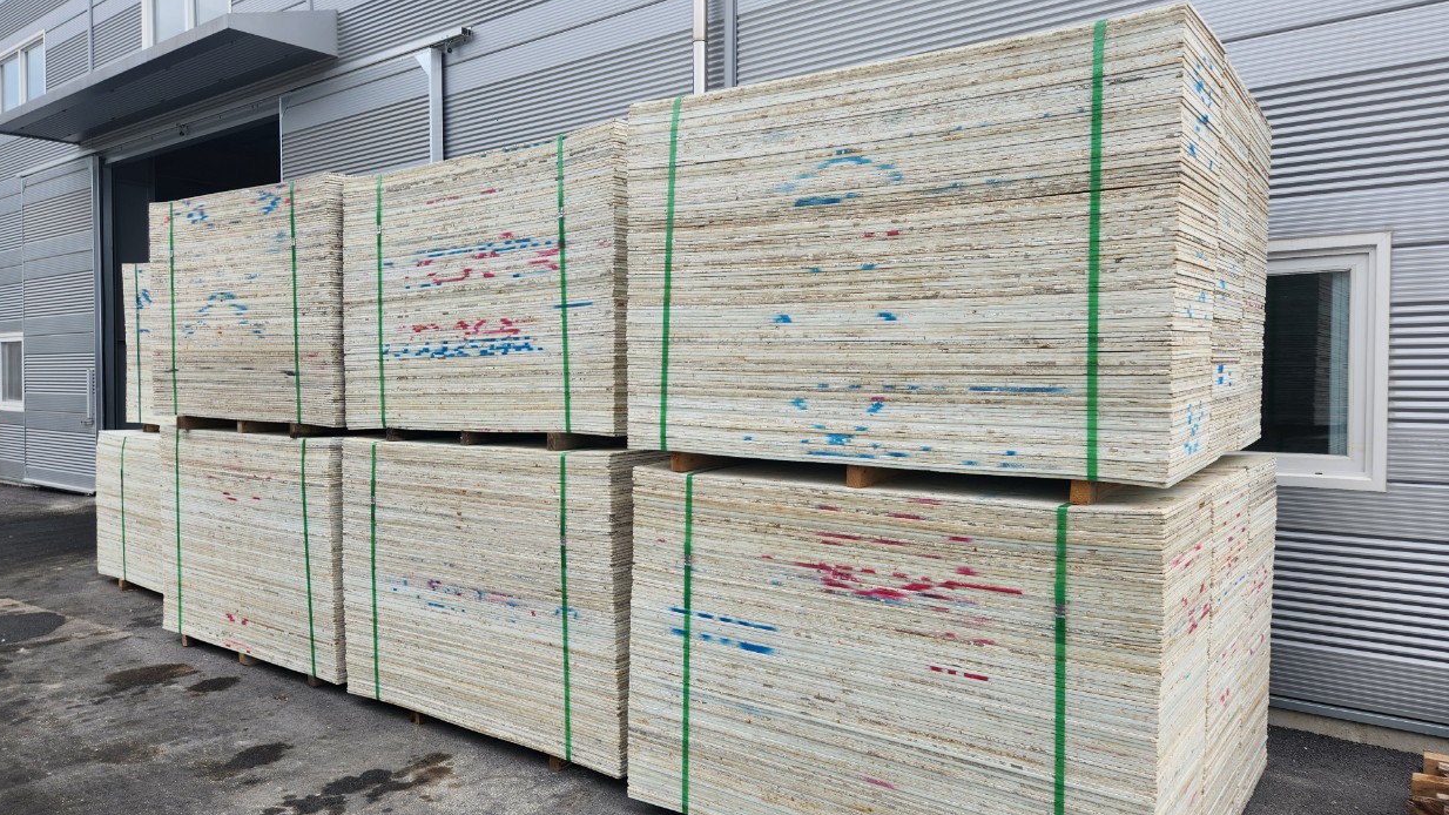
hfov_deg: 71.9
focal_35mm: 26
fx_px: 999
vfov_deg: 44.4
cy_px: 423
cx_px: 706
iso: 20
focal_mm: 5.4
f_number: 1.8
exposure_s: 1/769
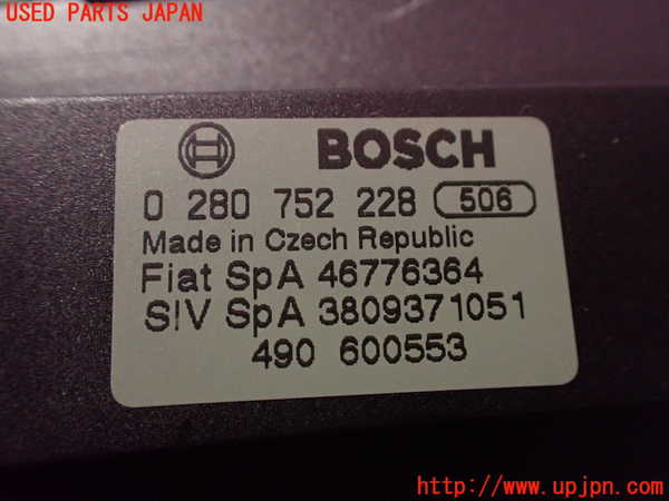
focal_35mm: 30
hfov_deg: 60.0
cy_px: 250
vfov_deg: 46.8
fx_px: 580
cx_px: 334
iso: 1000
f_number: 2.3
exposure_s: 1/30
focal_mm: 5.4
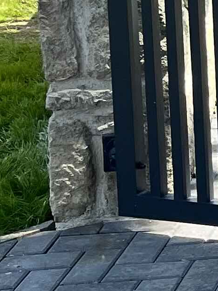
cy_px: -137
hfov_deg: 7.5
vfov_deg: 11.3
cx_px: 693
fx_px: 1419
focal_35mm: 169
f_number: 1.6
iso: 50
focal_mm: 5.1
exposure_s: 1/1748
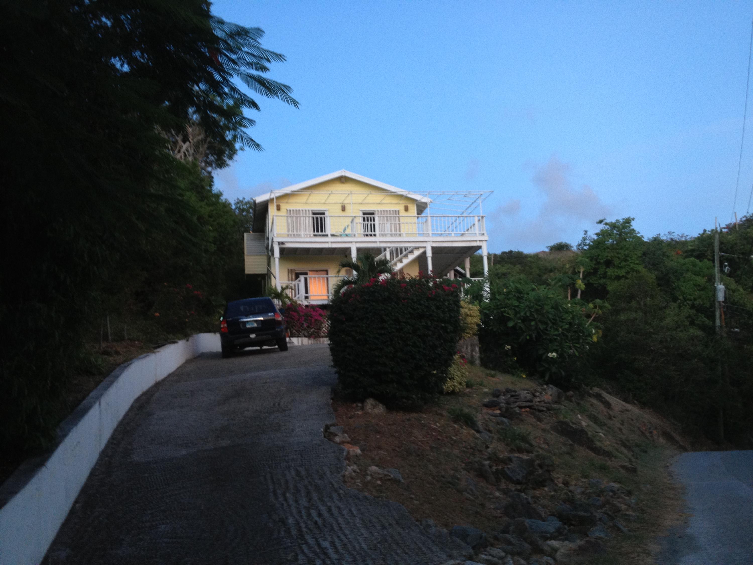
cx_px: 376
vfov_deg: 40.7
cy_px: 282
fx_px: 761
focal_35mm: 35
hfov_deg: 52.6
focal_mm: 4.28
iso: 125
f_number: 2.4
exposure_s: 1/20
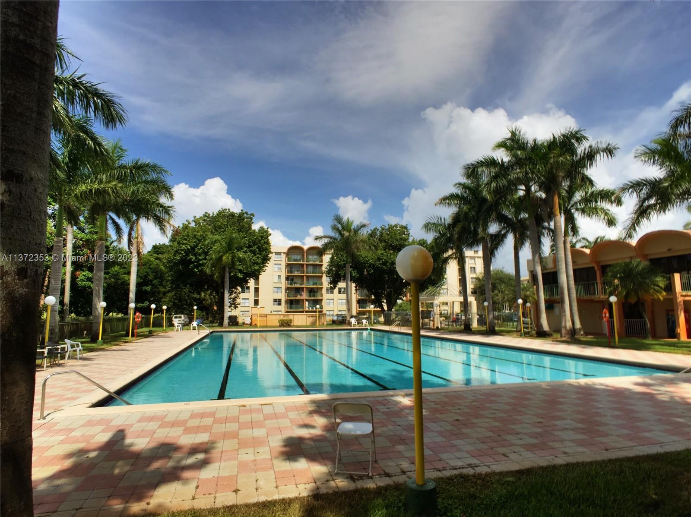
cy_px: 258
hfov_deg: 61.7
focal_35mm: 29
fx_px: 579
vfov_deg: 48.2
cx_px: 346
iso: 32
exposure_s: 1/9901
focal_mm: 4.15
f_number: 2.2
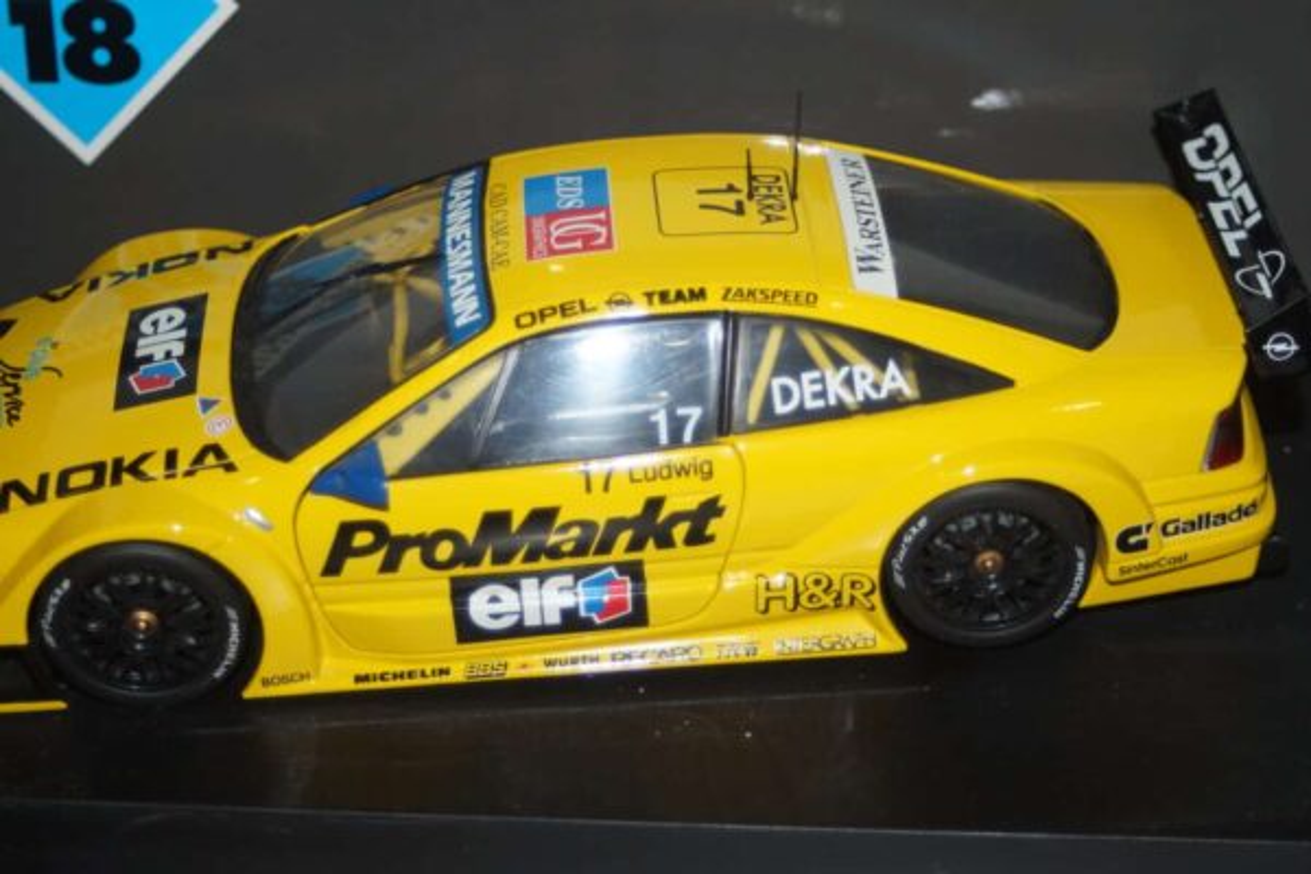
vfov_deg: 16.6
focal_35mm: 82
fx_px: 3004
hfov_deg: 24.6
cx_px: 656
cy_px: 437
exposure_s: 1/125
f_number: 5
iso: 250
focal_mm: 55
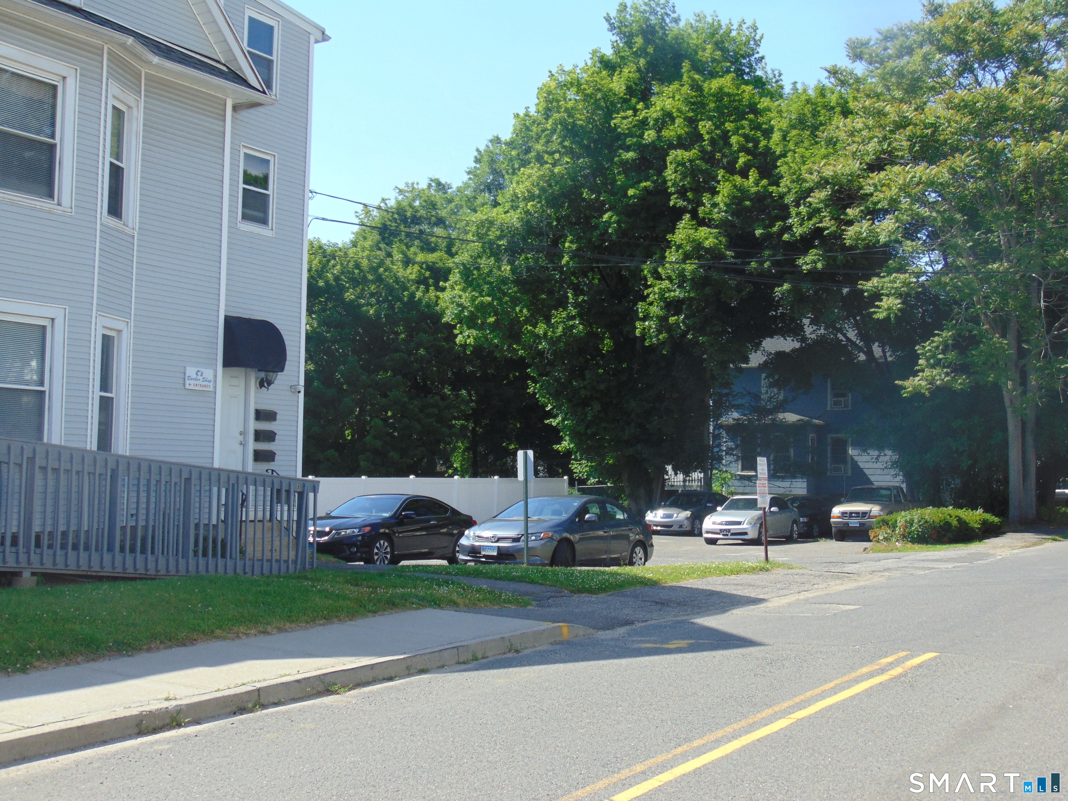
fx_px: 1296
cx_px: 534
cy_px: 400
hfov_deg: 44.8
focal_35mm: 42
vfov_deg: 34.3
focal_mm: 7.6
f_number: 3.3
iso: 80
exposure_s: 1/500
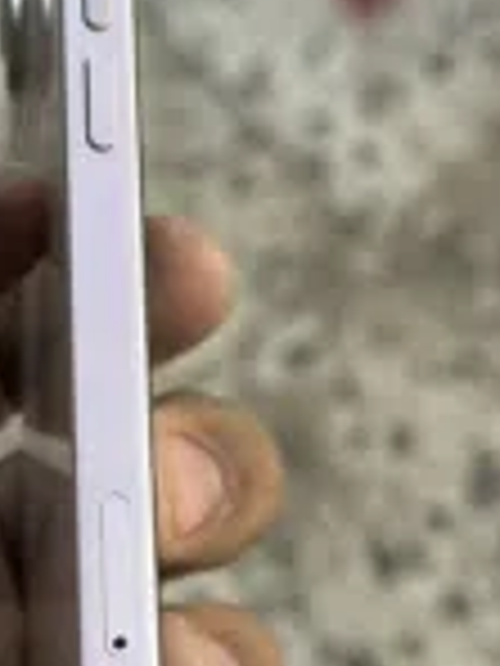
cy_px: 324
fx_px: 2504
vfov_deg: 15.2
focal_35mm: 130
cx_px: 68
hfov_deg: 11.3
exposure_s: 1/33
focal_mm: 6.86
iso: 250
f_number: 1.78
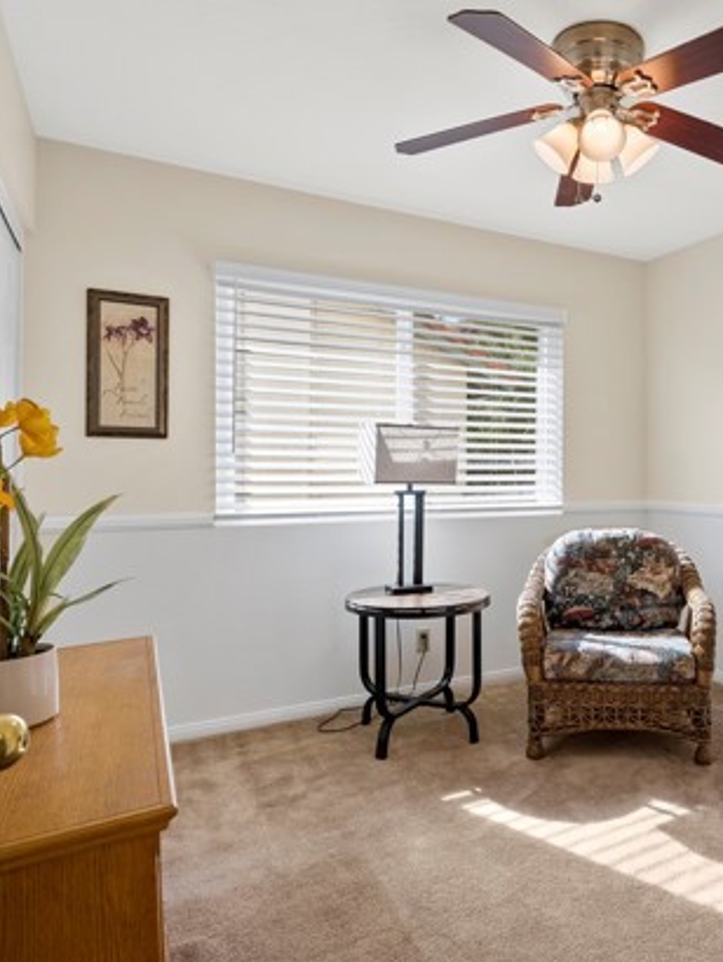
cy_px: 463
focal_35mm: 24
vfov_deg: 71.5
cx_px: 554
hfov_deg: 53.9
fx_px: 668
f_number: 6.3
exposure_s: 1/25
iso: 250
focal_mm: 16
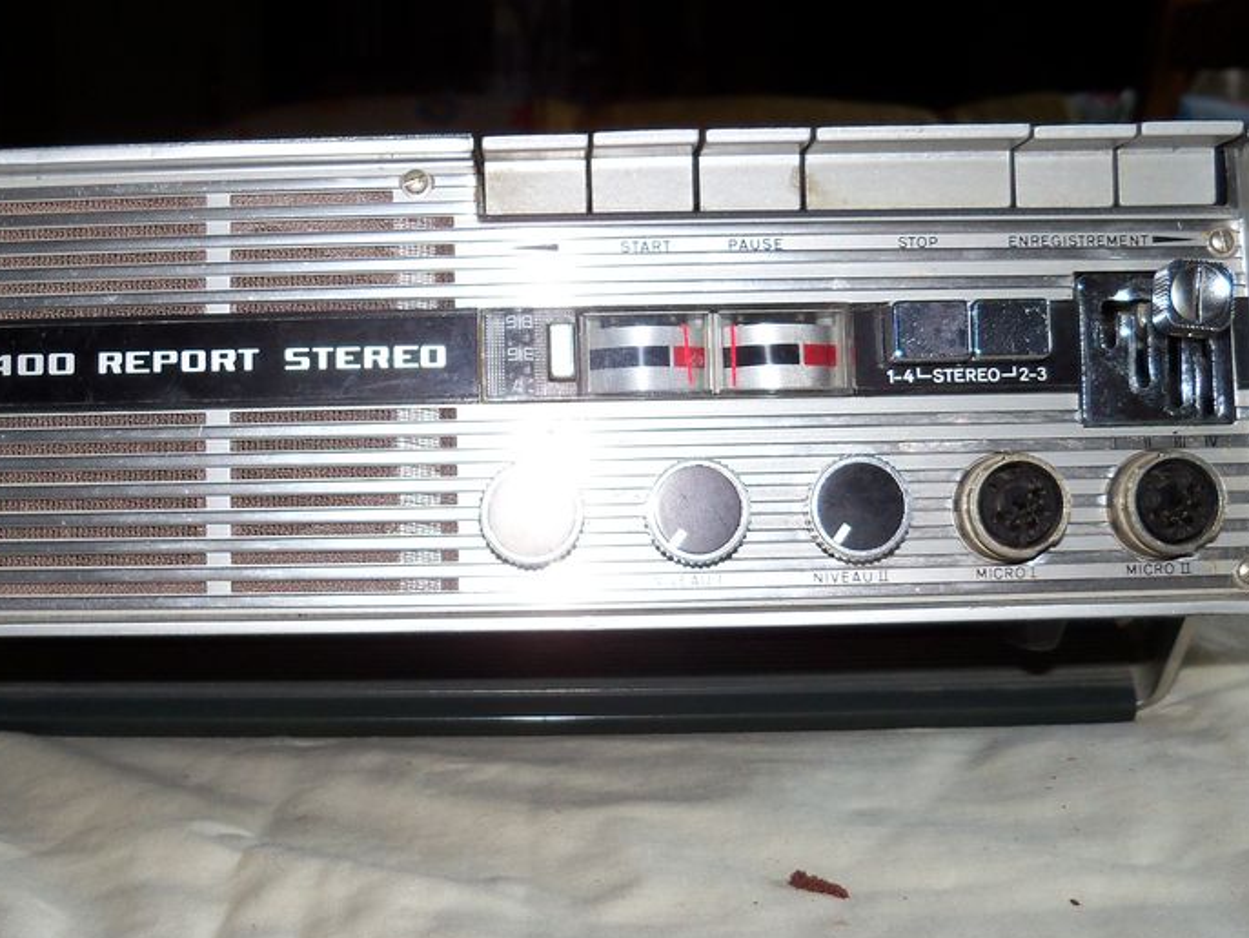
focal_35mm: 51
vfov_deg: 28.6
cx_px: 452
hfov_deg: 37.2
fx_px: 1841
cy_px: 419
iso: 100
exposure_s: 1/30
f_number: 3.5
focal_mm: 6.2
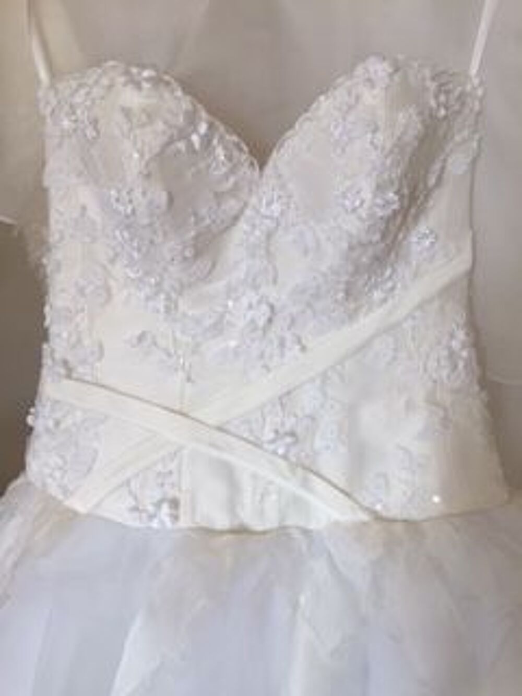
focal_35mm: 29
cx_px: 261
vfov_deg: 61.7
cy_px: 348
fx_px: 583
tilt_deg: -18.9
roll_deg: +0.5
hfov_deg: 48.2
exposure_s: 1/265
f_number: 2.2
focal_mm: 4.15
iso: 32
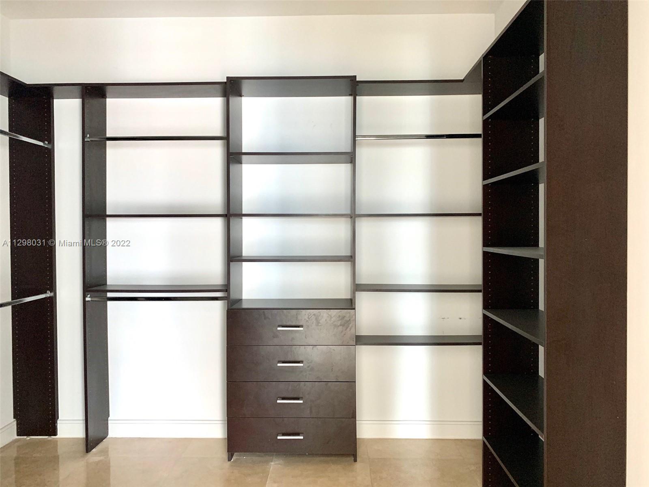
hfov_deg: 67.3
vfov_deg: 53.1
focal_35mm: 26
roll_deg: -0.3
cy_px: 244
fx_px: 487
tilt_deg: +0.0
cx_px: 324
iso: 320
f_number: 1.8
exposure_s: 1/60
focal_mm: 4.25
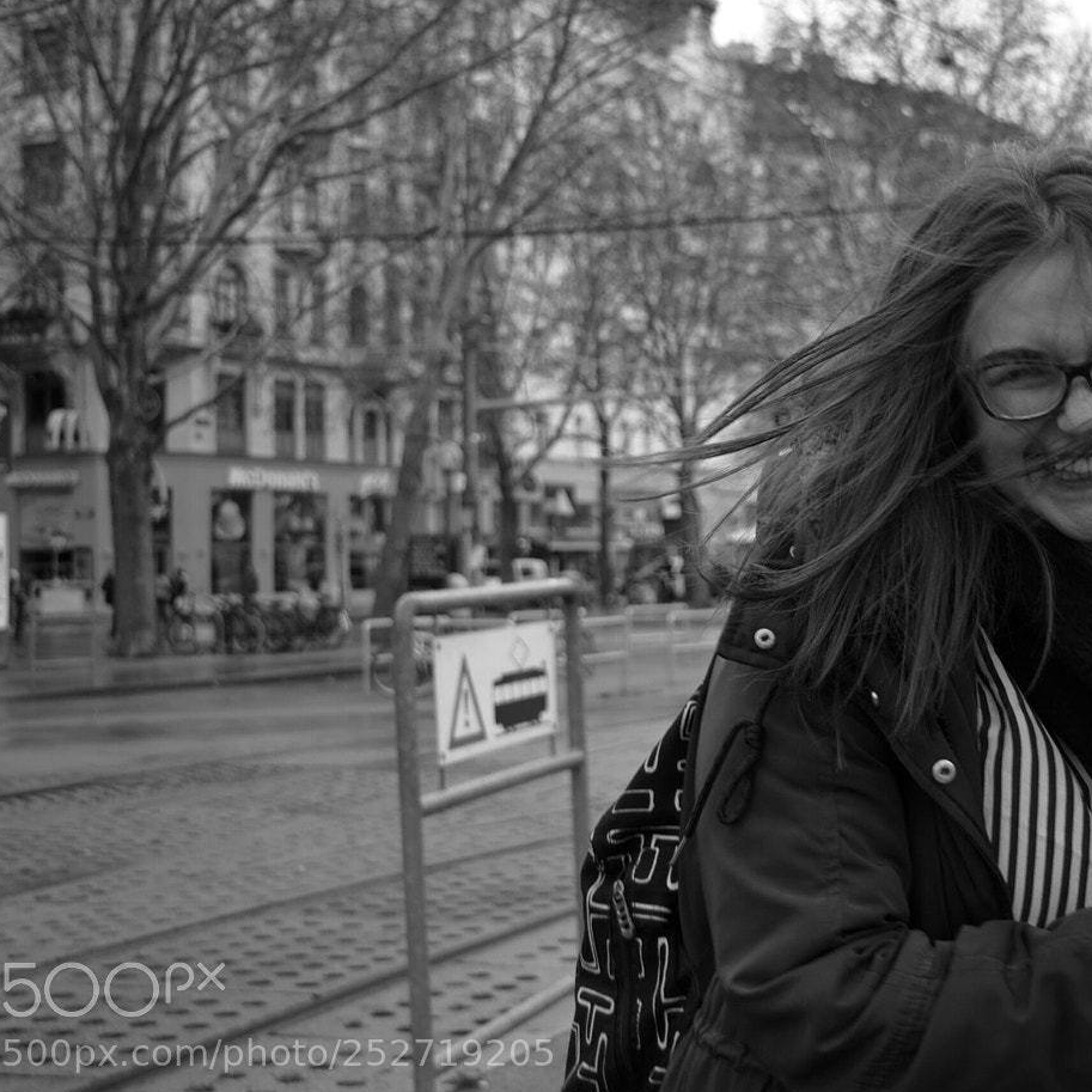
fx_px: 2311
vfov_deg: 26.6
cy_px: 510
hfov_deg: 26.1
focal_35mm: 65
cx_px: 885
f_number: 4.2
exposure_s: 1/250
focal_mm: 29
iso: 200
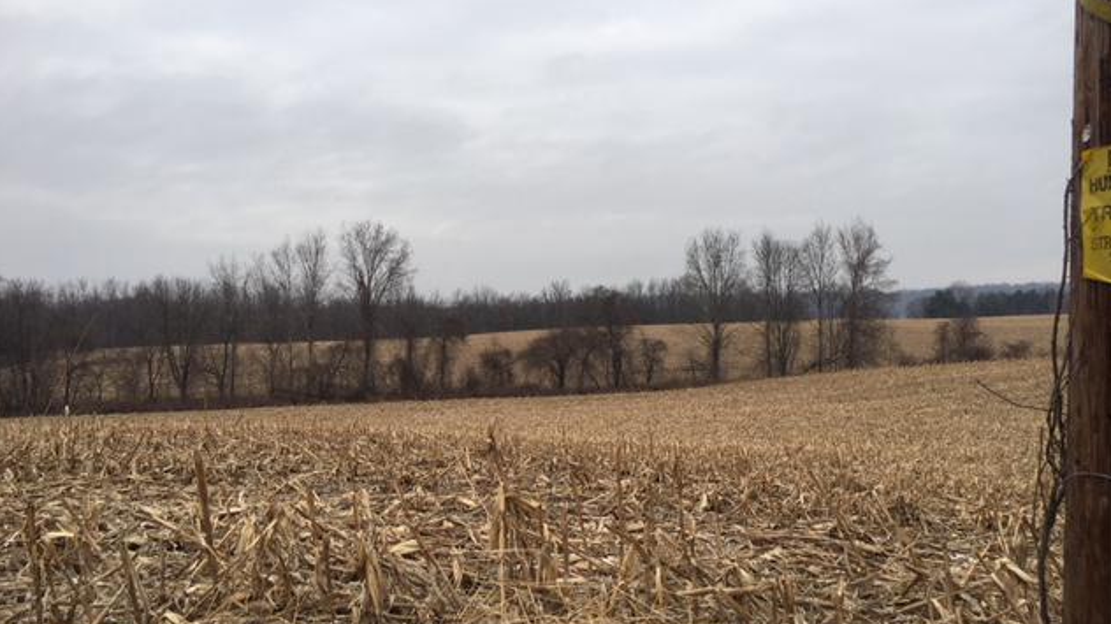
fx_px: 942
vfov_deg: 36.6
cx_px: 556
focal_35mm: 32
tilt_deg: +0.2
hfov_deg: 61.0
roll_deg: +1.6
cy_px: 332
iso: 25
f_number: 2.2
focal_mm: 4.15
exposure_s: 1/739
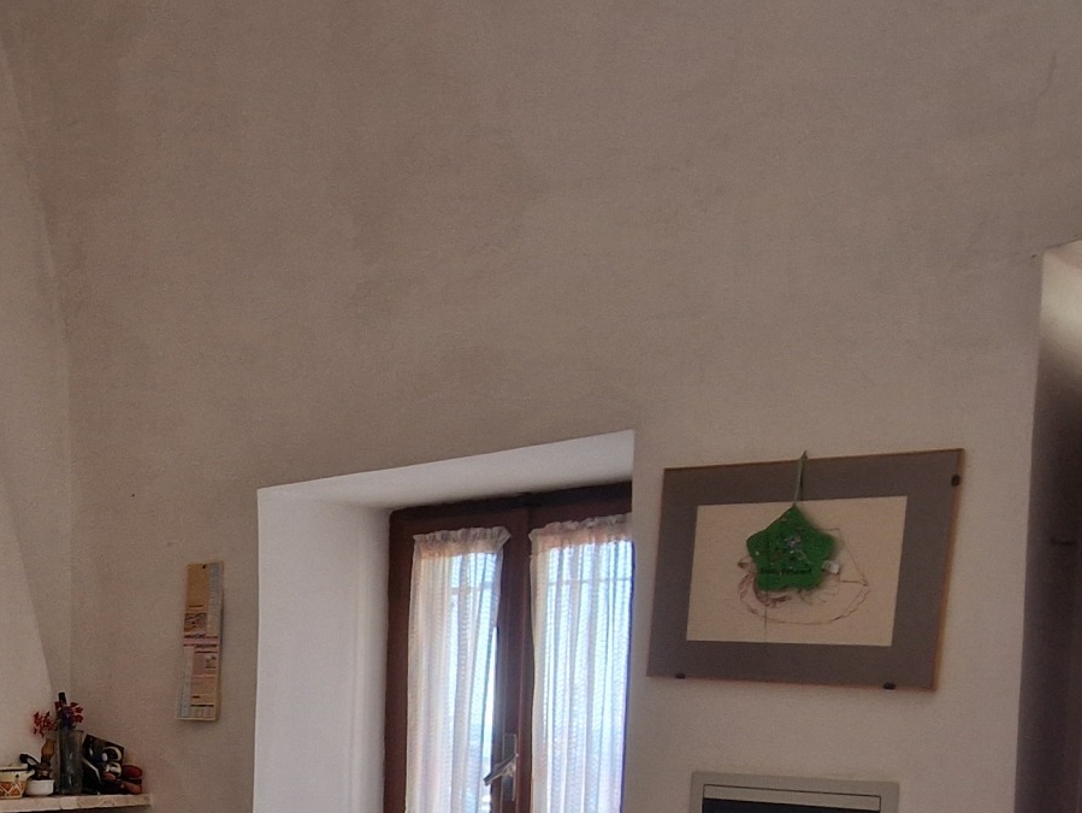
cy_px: 823
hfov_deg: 46.5
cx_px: 165
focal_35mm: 37
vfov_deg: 34.9
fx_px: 1157
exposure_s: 1/60
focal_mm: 2.2
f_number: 2.2
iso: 64
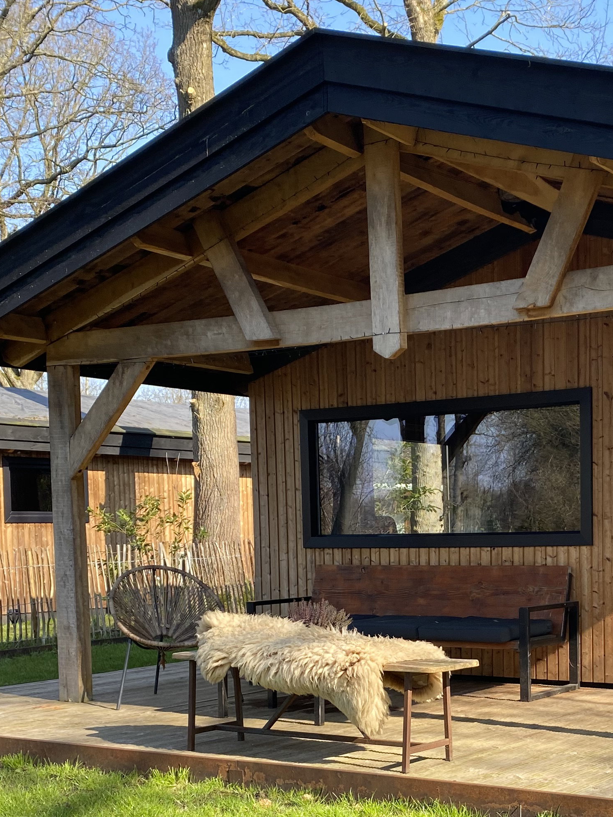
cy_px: 632
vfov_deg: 35.2
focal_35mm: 53
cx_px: 490
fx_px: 1252
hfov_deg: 27.0
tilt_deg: -4.2
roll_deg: +1.0
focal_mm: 4.25
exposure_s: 1/594
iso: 32
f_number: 1.8
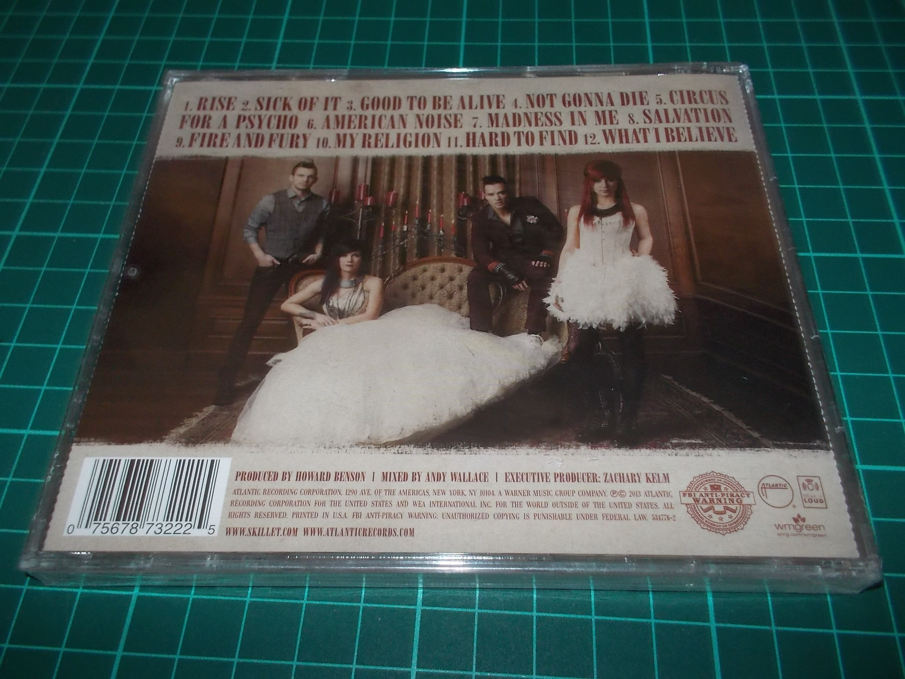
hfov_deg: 61.7
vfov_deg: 48.2
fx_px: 758
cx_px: 452
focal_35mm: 29
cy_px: 340
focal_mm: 4.1
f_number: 3.3
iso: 200
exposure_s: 1/30
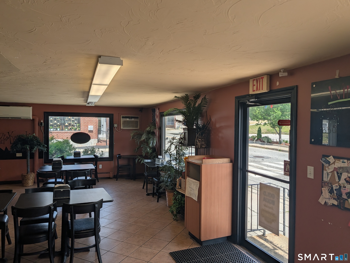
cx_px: 175
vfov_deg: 56.9
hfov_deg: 71.5
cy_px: 132
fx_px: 243
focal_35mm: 24
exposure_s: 1/493
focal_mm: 6.9
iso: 20
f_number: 1.68
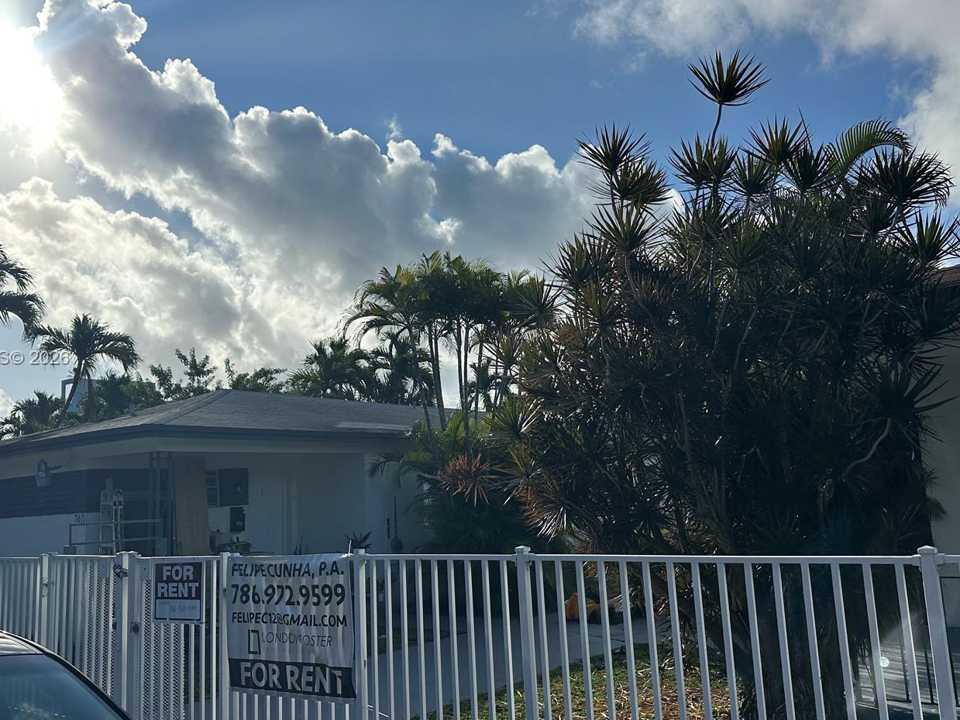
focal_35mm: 31
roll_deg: +2.7
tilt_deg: +9.2
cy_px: 359
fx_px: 860
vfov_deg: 45.4
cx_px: 448
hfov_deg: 58.3
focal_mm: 6.86
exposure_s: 1/10753
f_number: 1.78
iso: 80
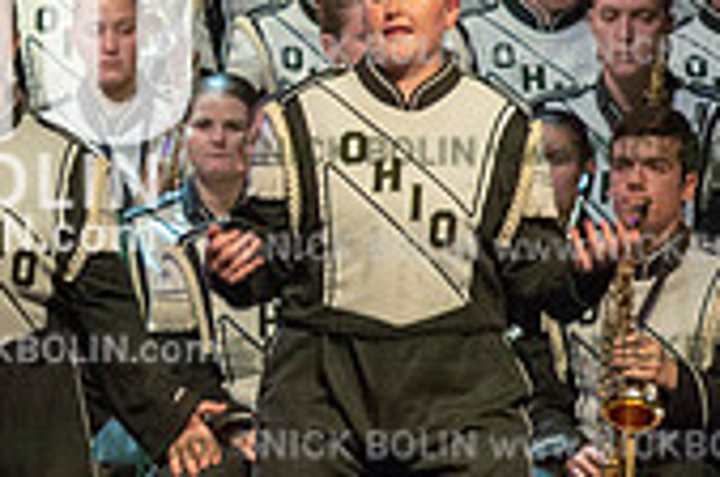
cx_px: -111
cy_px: 51
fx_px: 15091
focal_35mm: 756
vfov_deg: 1.8
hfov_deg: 2.7
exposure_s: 1/200
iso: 8000
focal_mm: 220
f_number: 7.1
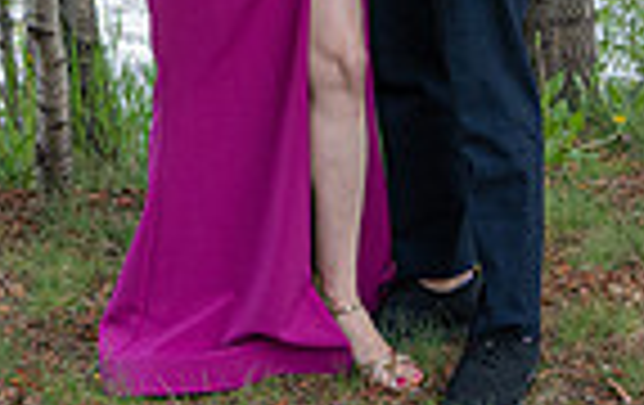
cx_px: 315
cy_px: -344
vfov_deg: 12.1
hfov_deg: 21.0
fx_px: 1741
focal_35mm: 99
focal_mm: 24
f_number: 4
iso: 500
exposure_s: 1/500
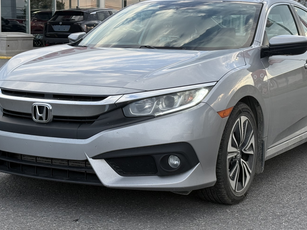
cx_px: 152
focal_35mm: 74
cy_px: 85
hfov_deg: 26.3
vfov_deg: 19.9
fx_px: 656
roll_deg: -0.3
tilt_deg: -4.6
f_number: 1.78
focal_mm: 6.76
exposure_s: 1/819
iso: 64
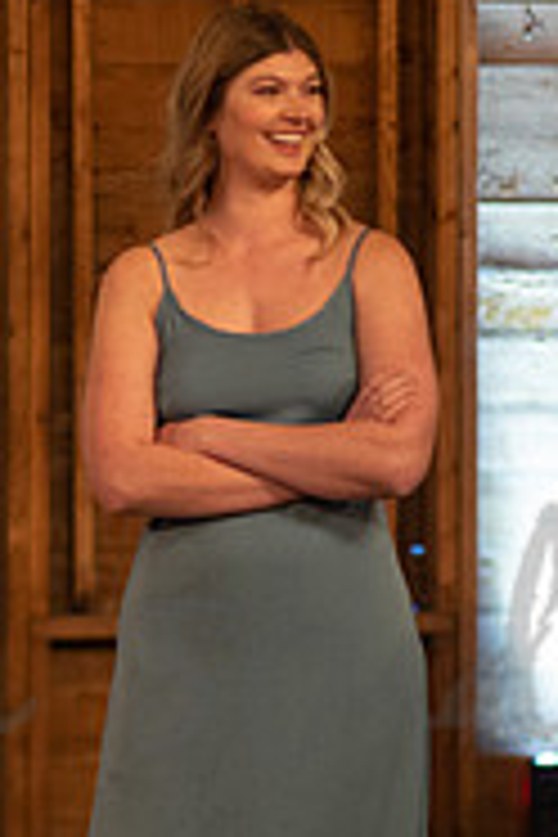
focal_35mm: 265
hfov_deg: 5.1
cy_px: 630
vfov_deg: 7.8
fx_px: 6161
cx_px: -387
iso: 2500
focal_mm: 85
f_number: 1.4
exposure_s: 1/200
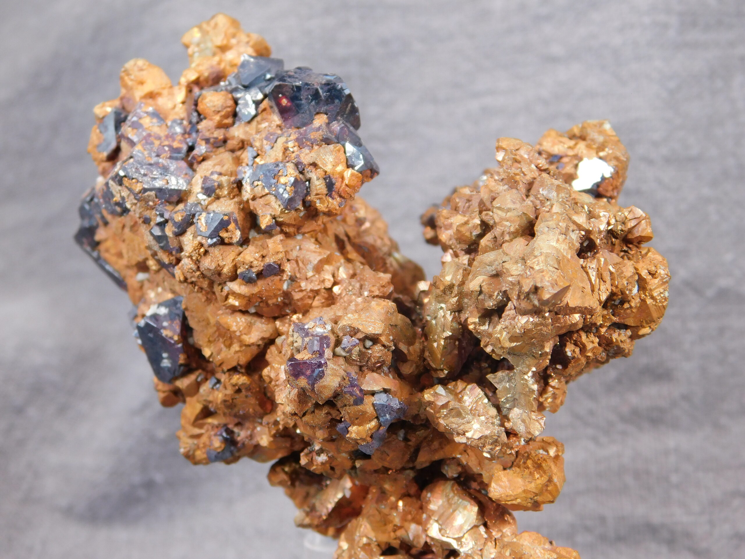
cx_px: 372
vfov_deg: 18.4
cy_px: 280
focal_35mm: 80
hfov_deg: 24.4
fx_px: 1722
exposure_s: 1/60
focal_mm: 14.2
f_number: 4.4
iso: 125
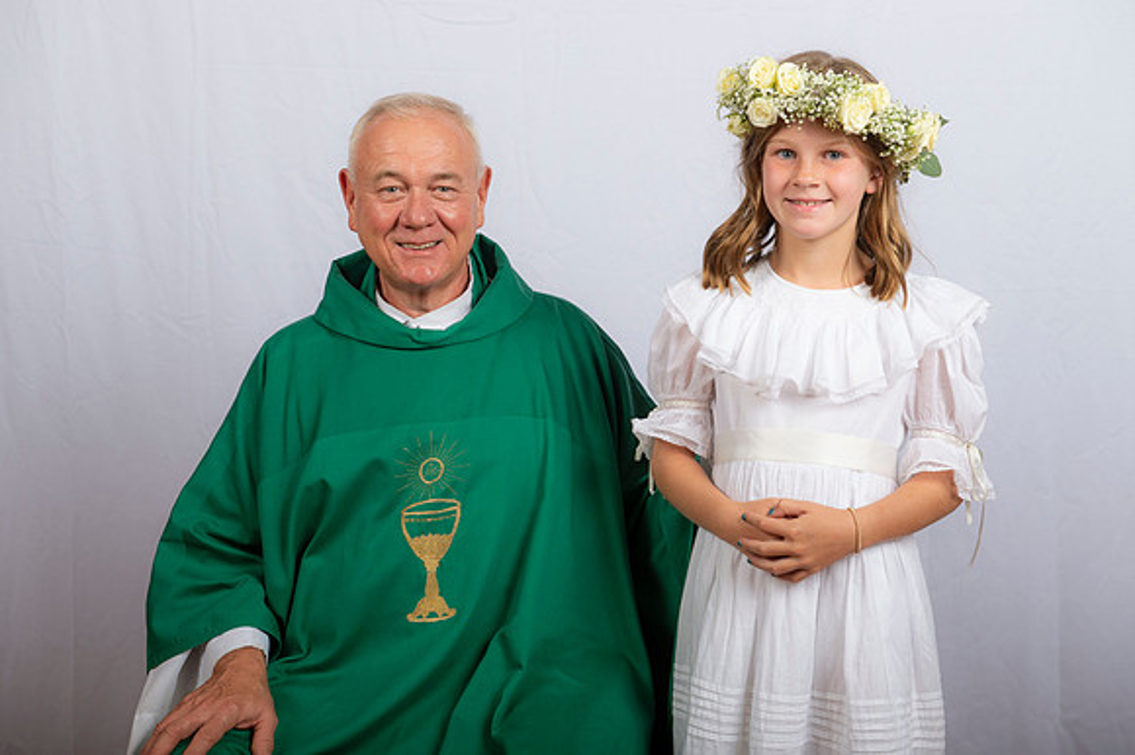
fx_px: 1954
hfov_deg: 32.4
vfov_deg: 21.9
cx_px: 568
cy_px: 378
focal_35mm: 62
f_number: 8
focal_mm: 62
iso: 320
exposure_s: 1/200
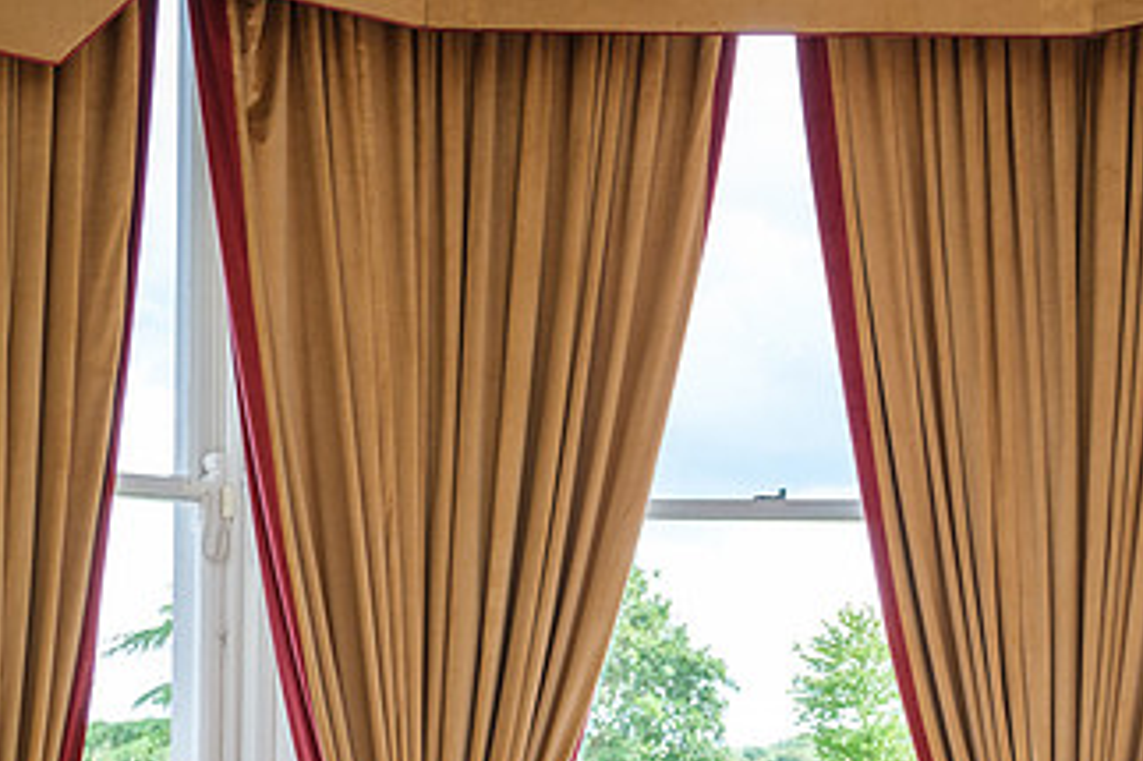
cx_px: 793
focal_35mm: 83
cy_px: 707
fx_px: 2634
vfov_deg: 16.2
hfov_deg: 24.3
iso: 160
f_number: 3.2
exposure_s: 1/125
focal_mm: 27.4
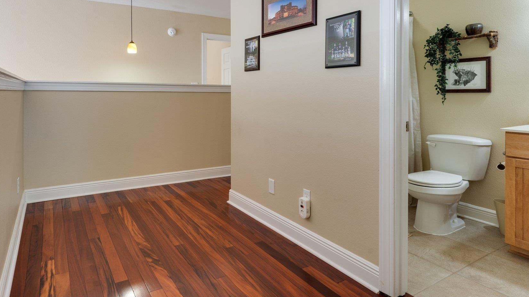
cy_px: 95
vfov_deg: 50.4
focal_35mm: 22
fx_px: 309
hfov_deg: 80.8
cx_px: 231
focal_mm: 17
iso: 100
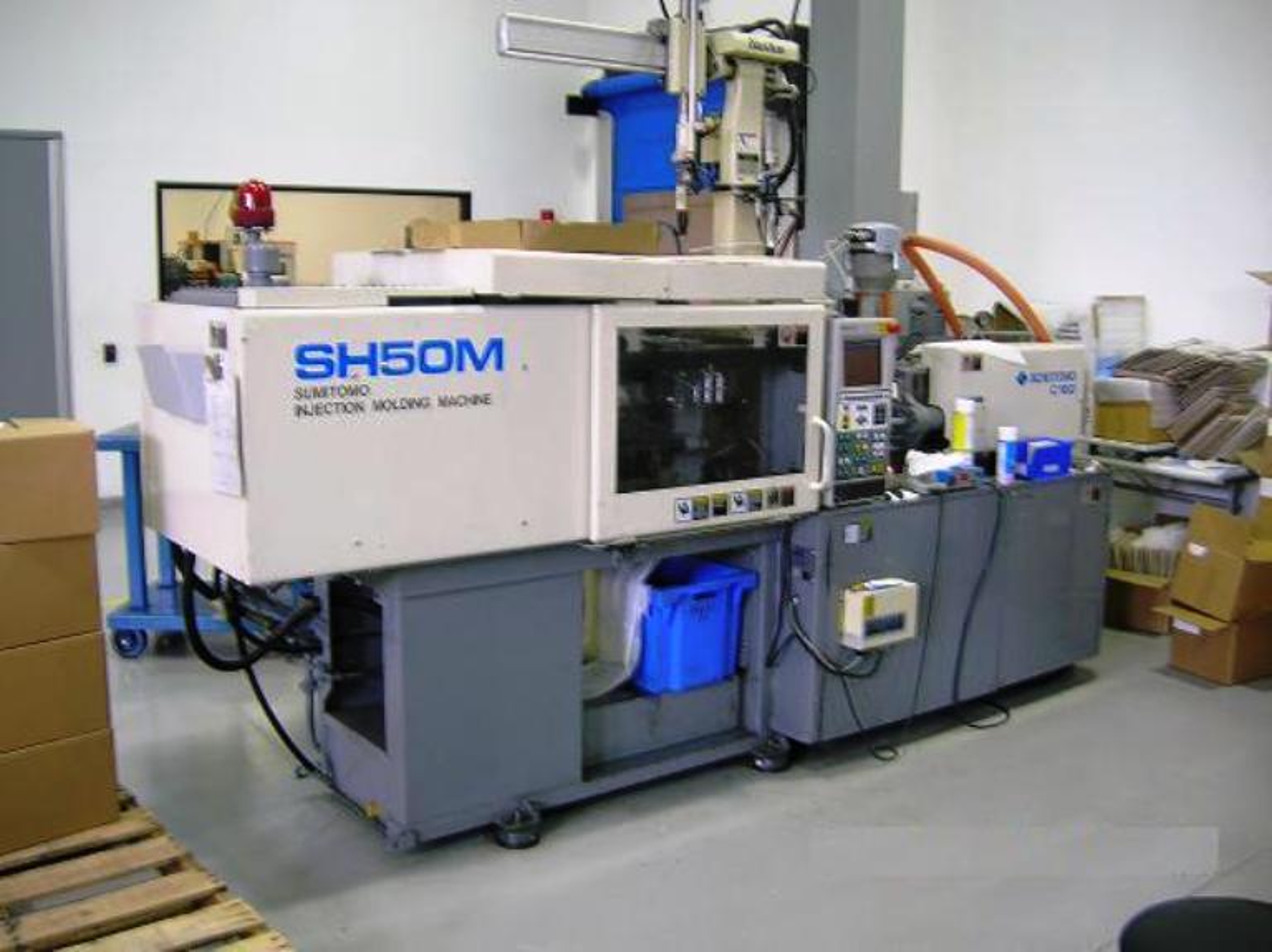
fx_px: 1249
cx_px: 636
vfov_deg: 41.8
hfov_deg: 54.0
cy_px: 476
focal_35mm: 34
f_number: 2.9
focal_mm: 5.7
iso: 50
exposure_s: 1/5.8
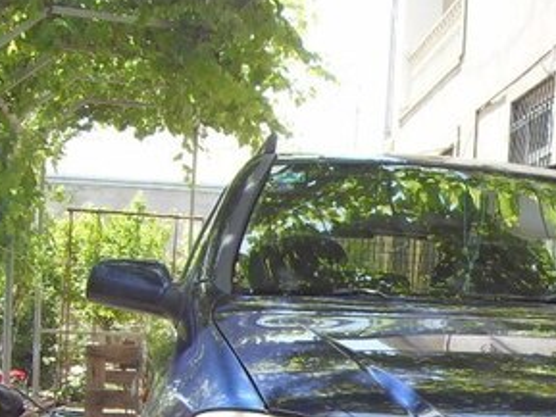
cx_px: 575
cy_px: 464
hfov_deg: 21.1
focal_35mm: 89
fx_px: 1430
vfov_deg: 16.1
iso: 80
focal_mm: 6.6
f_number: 3.5
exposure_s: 1/250
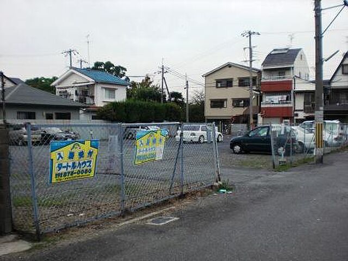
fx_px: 382
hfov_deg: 49.0
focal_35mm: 38
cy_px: 130
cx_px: 174
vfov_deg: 37.7
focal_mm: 6.3
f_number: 3.1
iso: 64
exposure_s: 1/320
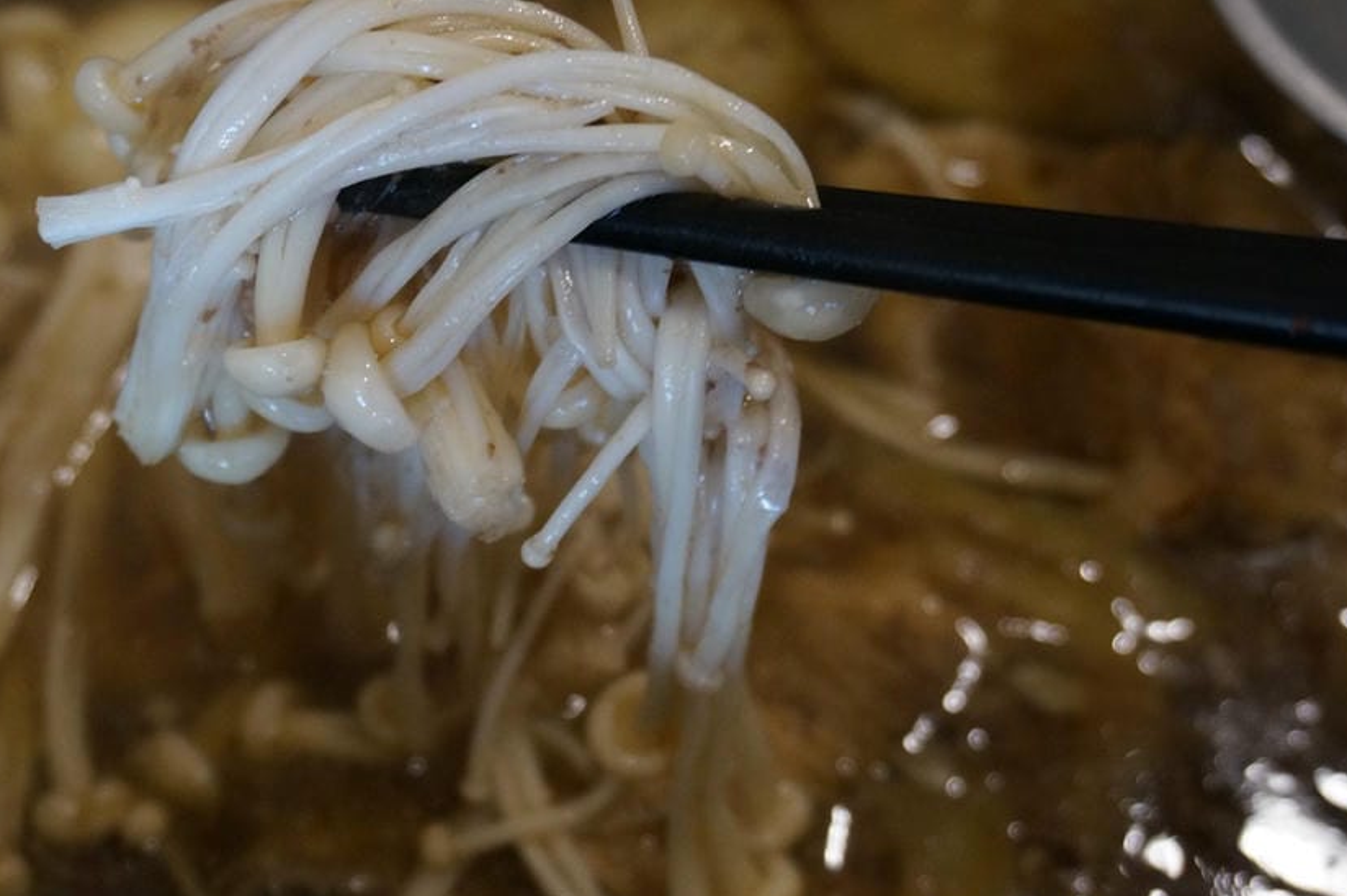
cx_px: 469
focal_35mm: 68
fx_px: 2532
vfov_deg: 20.1
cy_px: 389
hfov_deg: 29.6
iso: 1600
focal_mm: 31
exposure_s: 1/60
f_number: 5
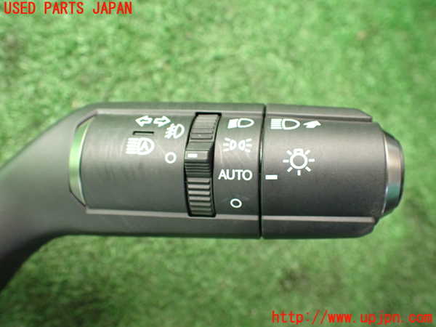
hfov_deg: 60.0
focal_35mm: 30
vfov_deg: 46.8
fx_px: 378
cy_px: 164
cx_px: 218
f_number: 2.3
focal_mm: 5.4
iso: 500
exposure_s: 1/125
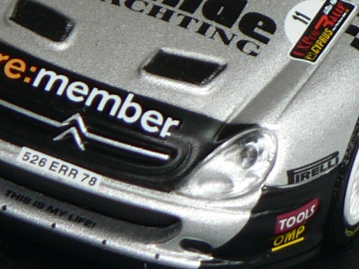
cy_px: -130
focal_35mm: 450
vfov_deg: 3.3
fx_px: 4665
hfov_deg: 4.4
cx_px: 220
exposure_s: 1/60
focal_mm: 15.2
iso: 80
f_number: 3.2
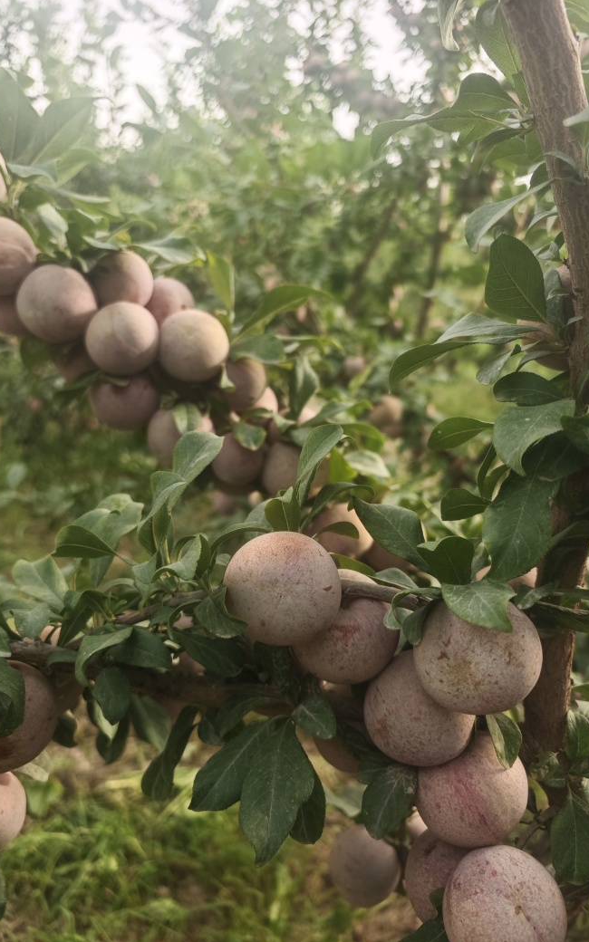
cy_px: 481
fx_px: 642
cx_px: 294
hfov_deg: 49.3
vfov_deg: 72.5
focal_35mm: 25
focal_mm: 8.72
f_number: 2
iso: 50
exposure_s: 1/102
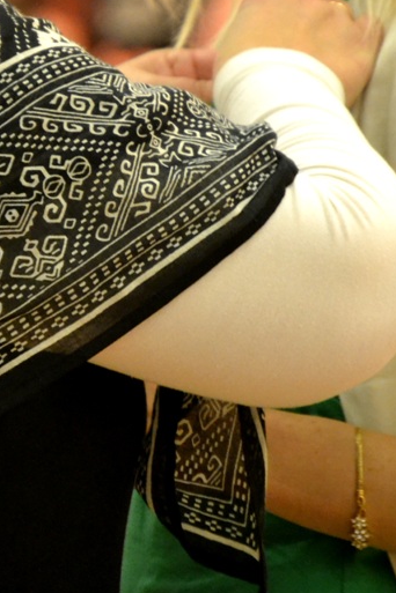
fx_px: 8150
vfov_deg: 4.2
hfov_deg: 2.8
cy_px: 156
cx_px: 131
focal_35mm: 494
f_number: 5.3
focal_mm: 165
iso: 3200
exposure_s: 1/50
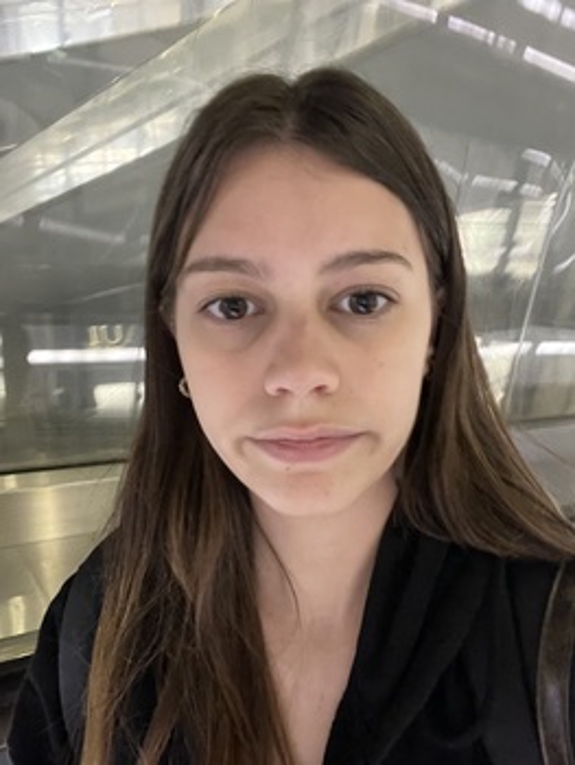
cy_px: 382
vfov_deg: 59.9
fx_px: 664
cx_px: 288
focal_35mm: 30
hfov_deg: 46.8
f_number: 2.2
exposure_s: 1/17
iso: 640
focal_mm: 2.71
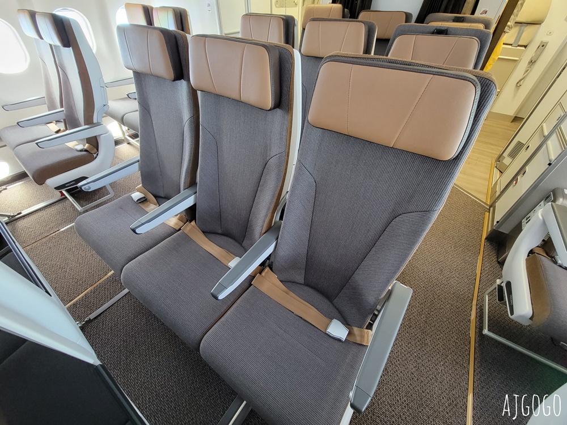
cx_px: 284
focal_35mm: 13
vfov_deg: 89.9
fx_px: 213
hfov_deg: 106.2
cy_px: 212
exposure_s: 1/30
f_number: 2.2
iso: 500
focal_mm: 2.2
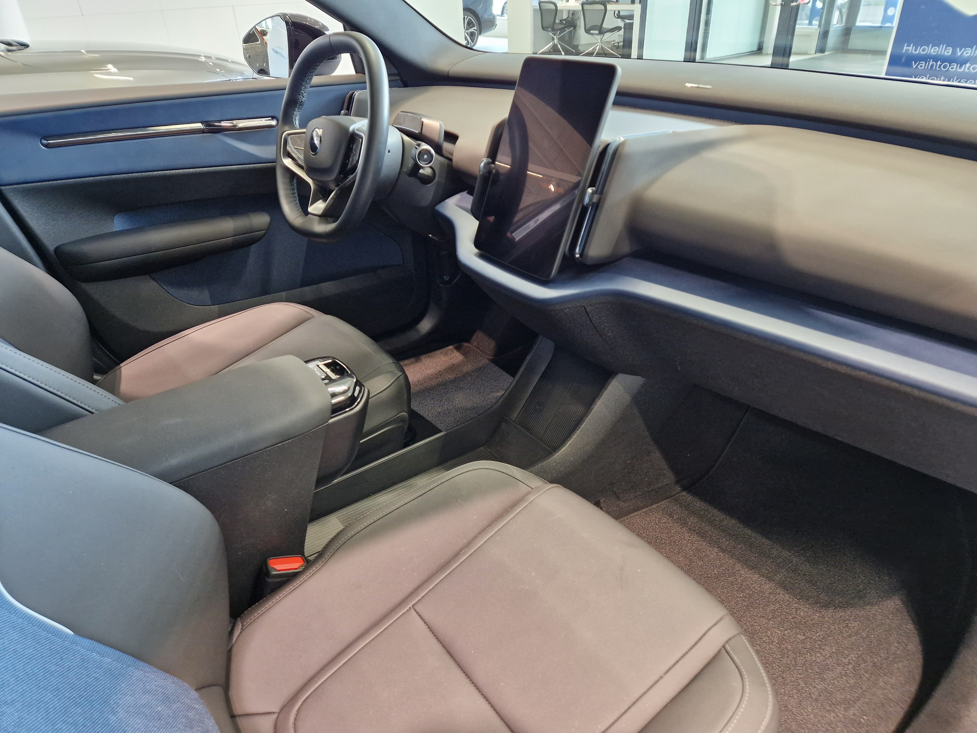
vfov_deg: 58.9
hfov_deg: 73.9
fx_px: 649
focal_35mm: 23
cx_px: 488
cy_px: 366
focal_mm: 5.4
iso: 400
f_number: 1.8
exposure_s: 1/100
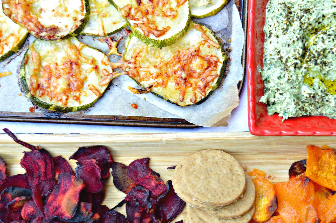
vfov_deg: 18.9
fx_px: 671
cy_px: 110
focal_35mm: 72
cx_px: 200
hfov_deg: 28.0
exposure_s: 1/20
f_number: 5.6
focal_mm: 34
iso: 100
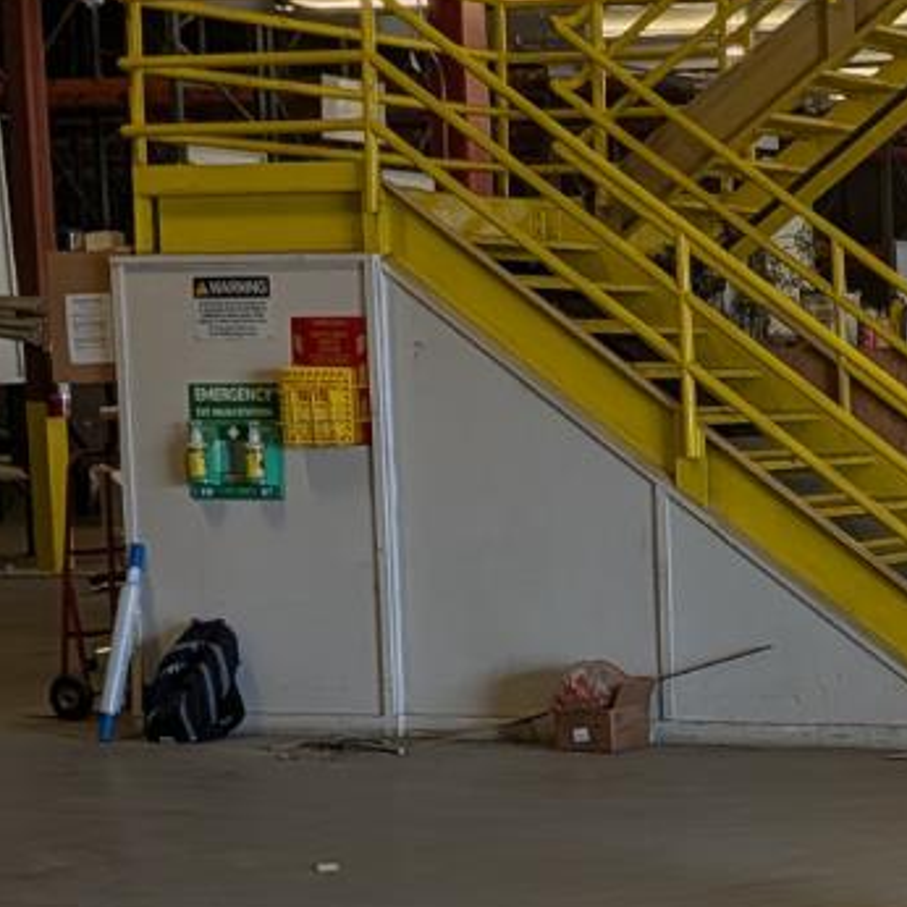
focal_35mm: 92
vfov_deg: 18.9
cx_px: 1667
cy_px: 560
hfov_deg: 15.9
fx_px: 2727
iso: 18
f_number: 1.68
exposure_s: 1/321
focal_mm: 6.9
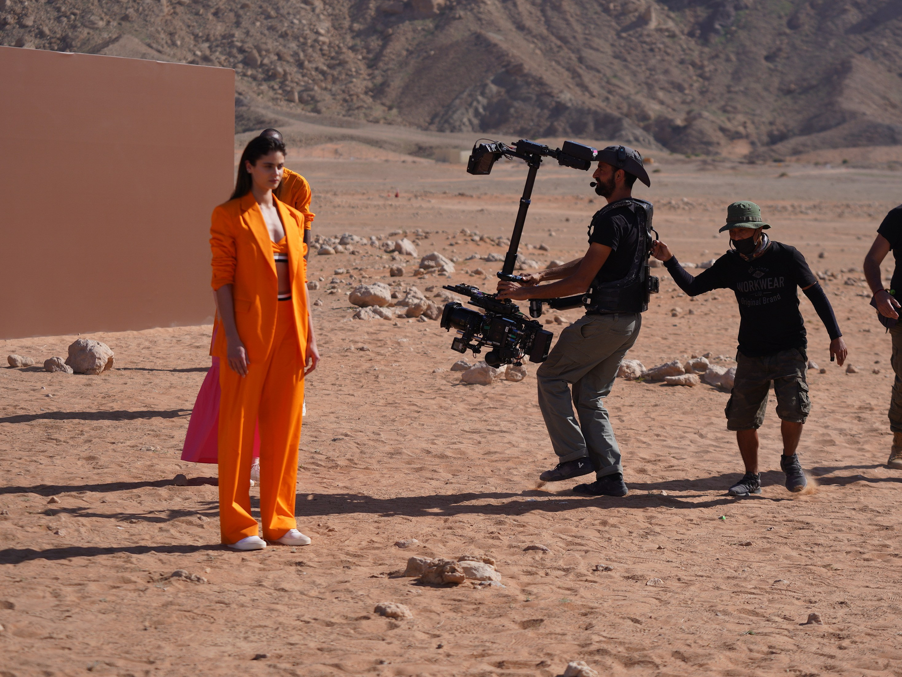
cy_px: 312
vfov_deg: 16.8
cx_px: 506
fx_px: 2293
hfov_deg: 22.2
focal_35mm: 88
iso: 125
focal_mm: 70
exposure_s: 1/1000
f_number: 3.2
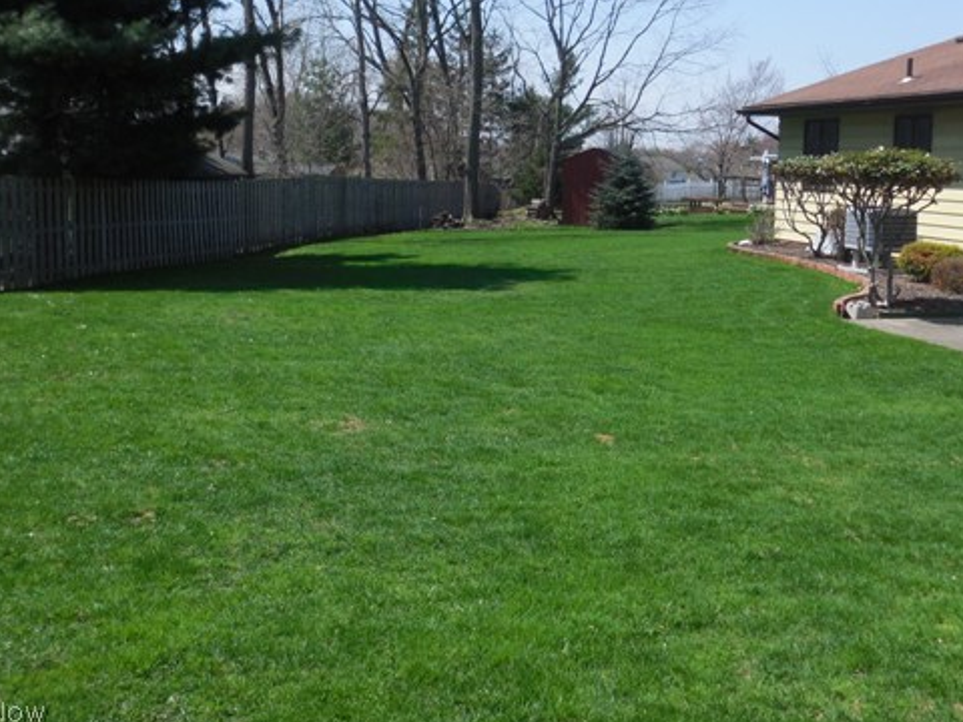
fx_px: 1113
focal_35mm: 40
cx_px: 558
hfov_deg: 46.6
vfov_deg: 35.7
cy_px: 253
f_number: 3.8
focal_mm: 5.3
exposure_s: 1/1000
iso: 125
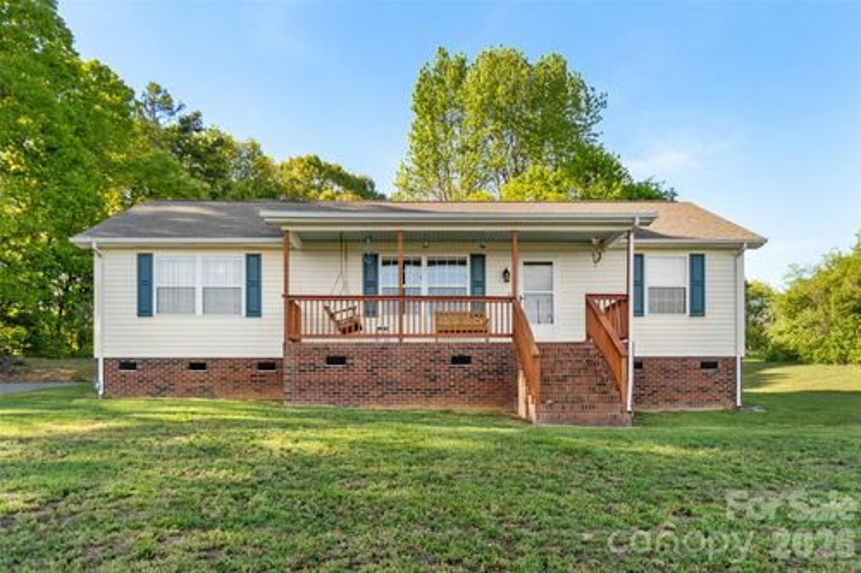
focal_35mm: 27
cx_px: 430
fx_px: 646
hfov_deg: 67.4
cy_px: 286
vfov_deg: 47.9
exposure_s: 1/200
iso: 100
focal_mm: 18
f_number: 4
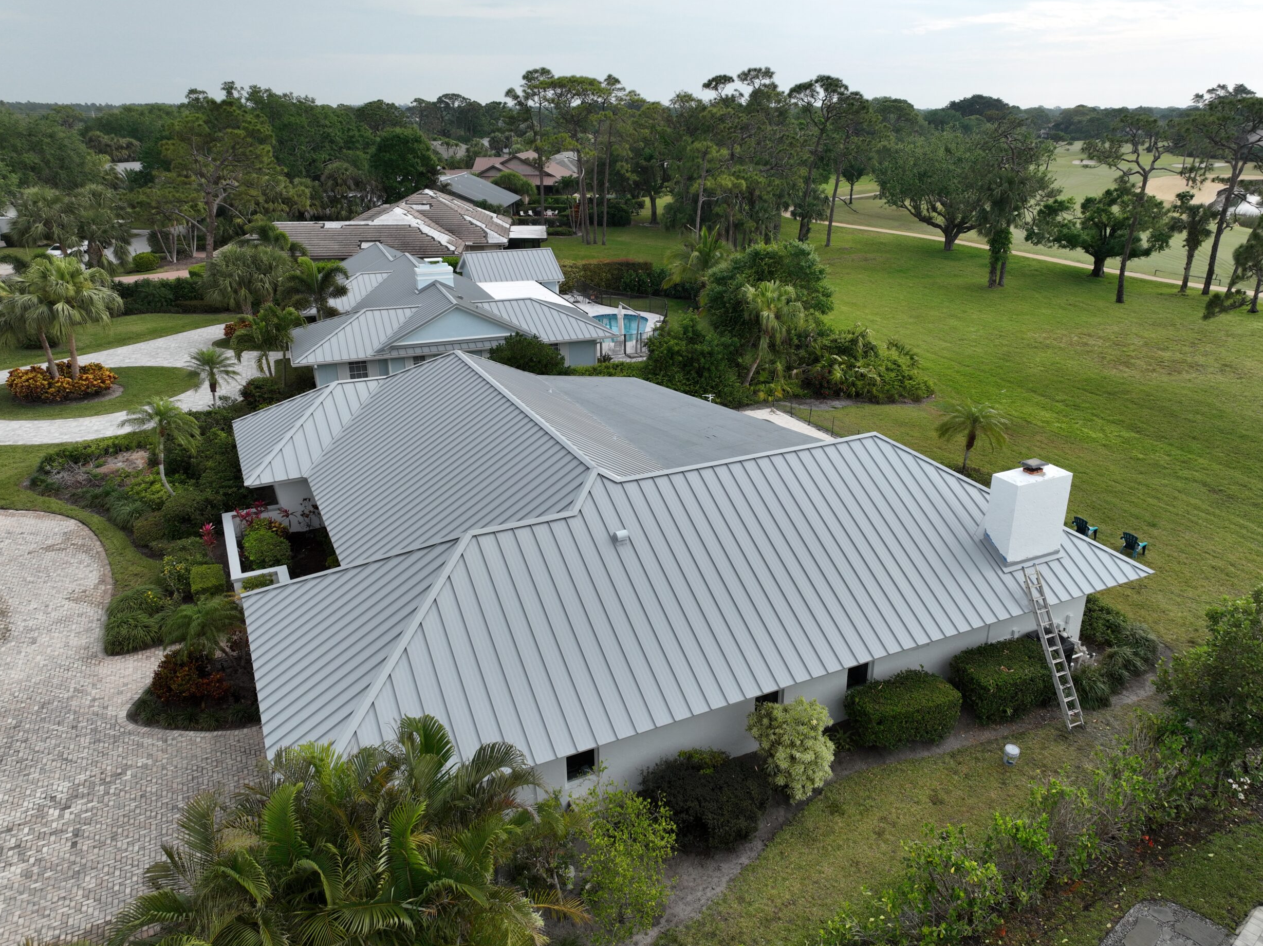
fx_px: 912
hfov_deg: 69.4
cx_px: 654
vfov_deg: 54.8
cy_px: 465
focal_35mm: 25
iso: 120
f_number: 2.8
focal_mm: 12.29
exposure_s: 1/120
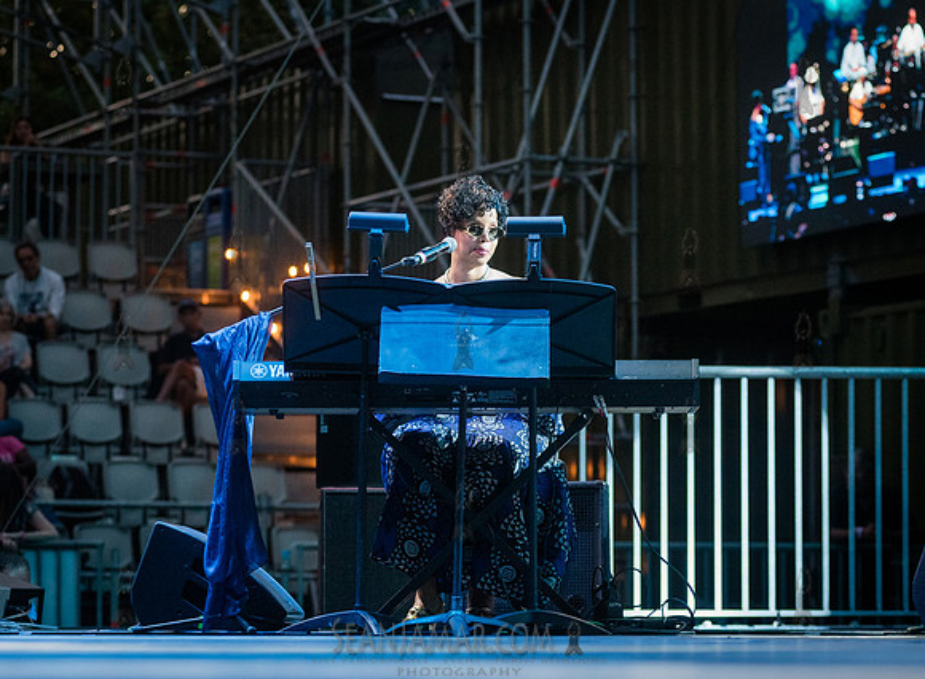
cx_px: 483
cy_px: 311
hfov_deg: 14.1
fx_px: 3750
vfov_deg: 10.4
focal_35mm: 141
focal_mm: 120
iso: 4000
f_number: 4
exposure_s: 1/500
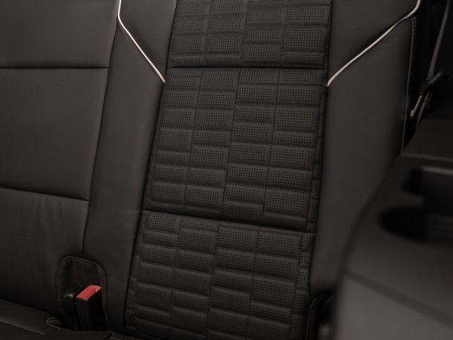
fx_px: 602
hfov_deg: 39.6
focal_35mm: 46
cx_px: 89
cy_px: 150
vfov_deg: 31.5
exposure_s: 1/50
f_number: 3.2
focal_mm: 28
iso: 250
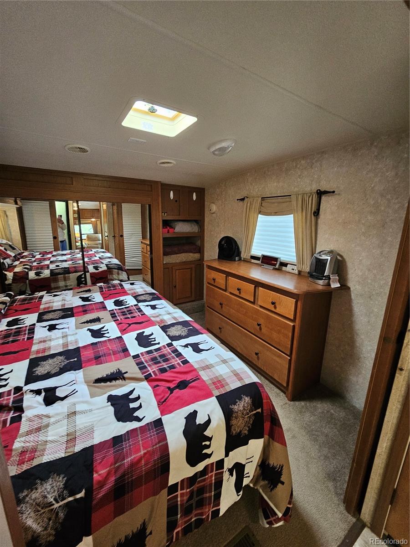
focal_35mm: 13
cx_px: 205
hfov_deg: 89.9
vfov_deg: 106.2
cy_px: 274
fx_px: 205
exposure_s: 1/30
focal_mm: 2.2
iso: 320
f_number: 2.2
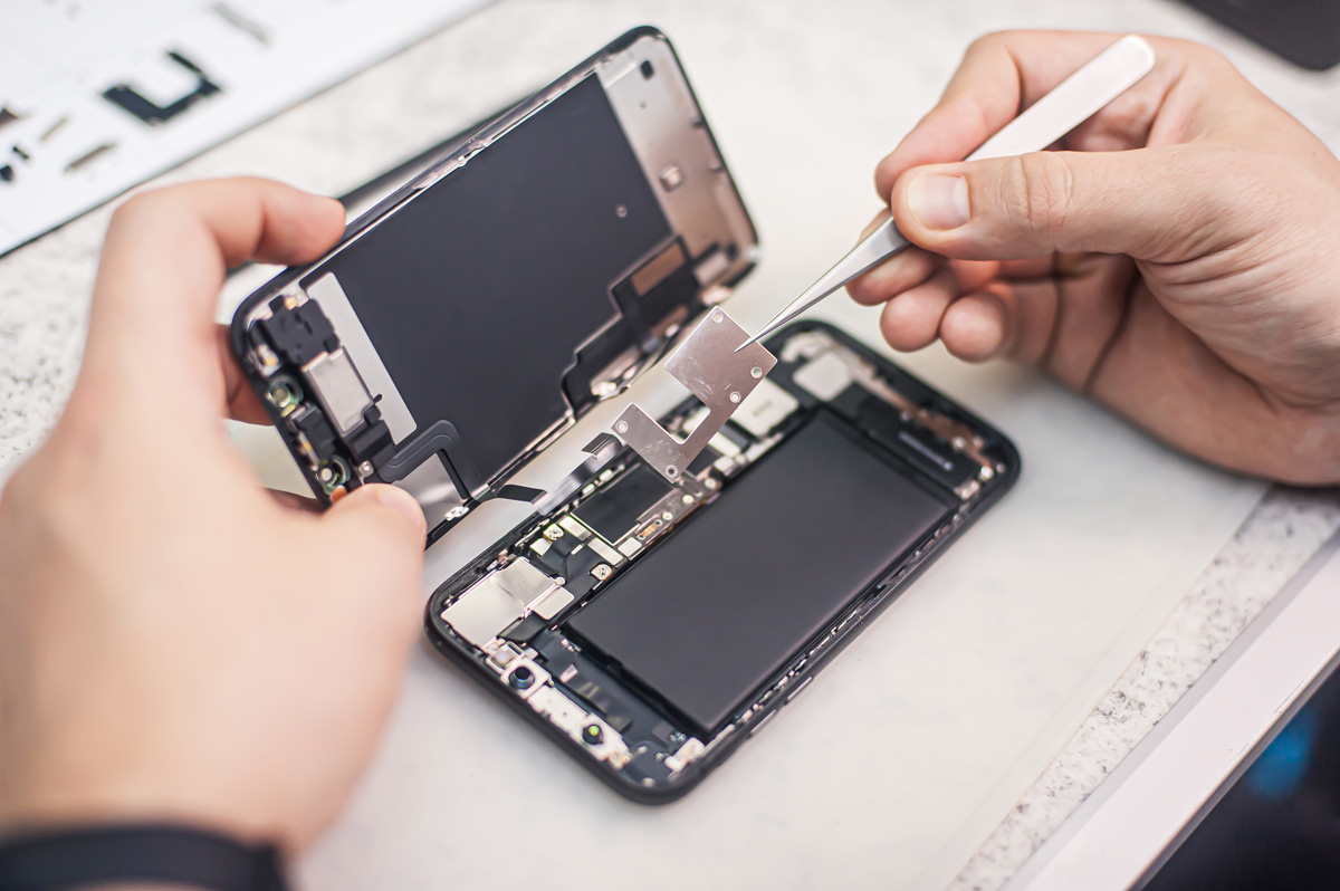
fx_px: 1860
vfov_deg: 26.9
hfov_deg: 39.6
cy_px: 446
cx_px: 670
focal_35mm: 50
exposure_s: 1/800
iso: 1000
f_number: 2.2
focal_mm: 50
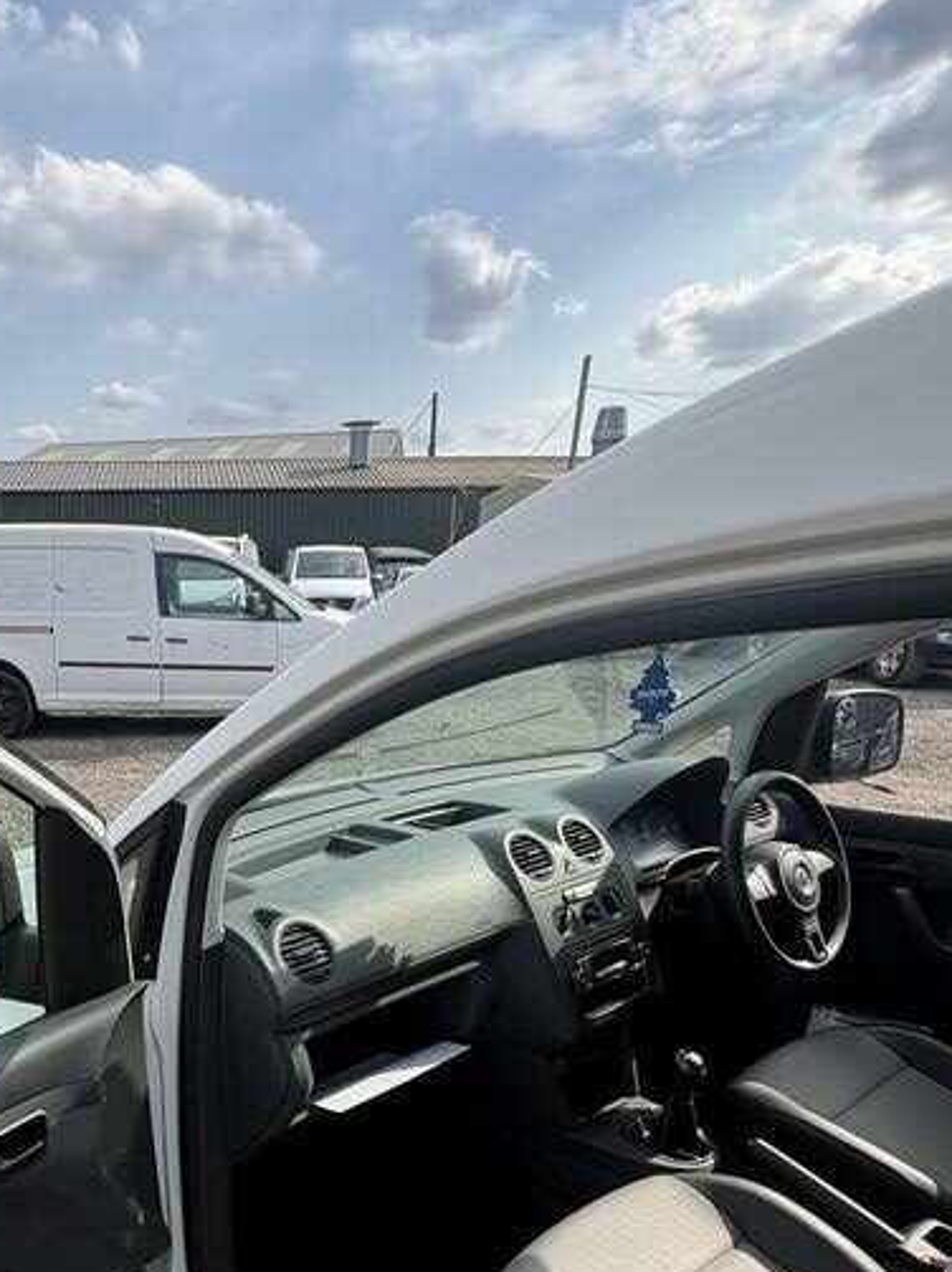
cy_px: 963
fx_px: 918
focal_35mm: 25
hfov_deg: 51.8
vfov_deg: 65.0
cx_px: 208
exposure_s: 1/681
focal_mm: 2.22
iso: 40
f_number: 2.2
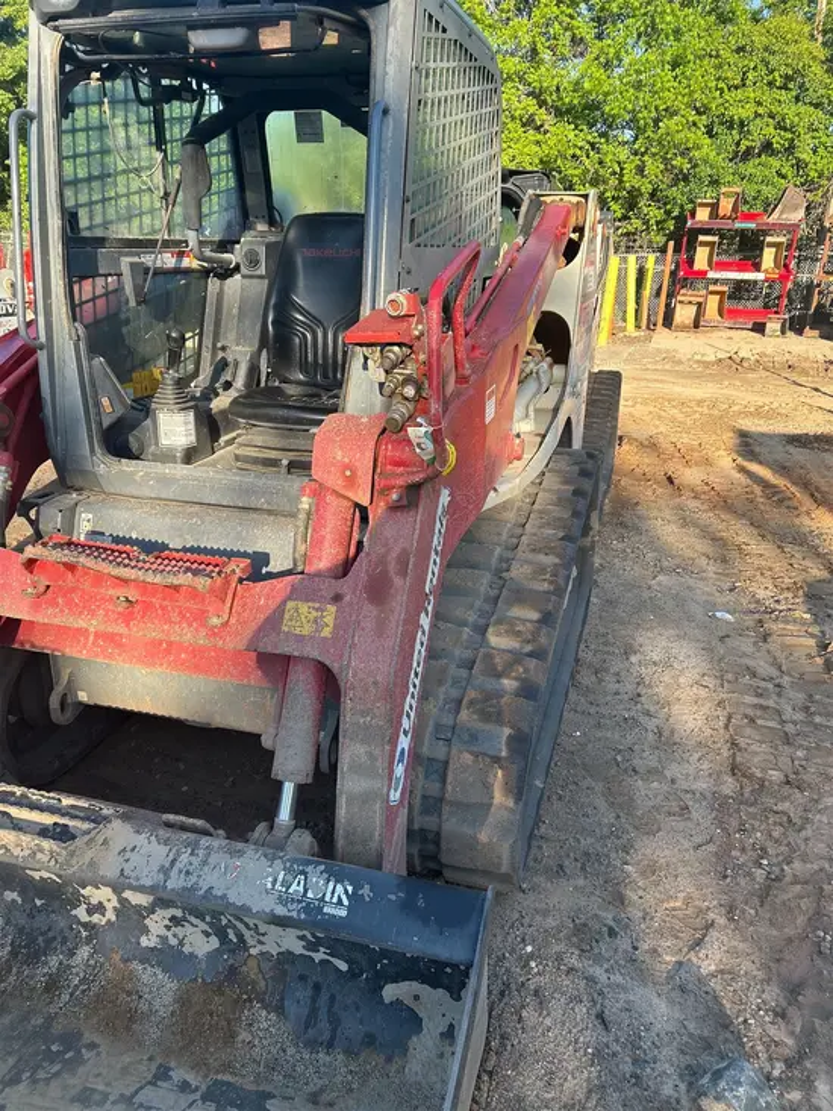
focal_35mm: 26
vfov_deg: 67.3
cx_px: 416
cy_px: 556
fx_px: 834
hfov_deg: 53.1
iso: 50
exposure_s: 1/743
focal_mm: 5.7
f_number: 1.5
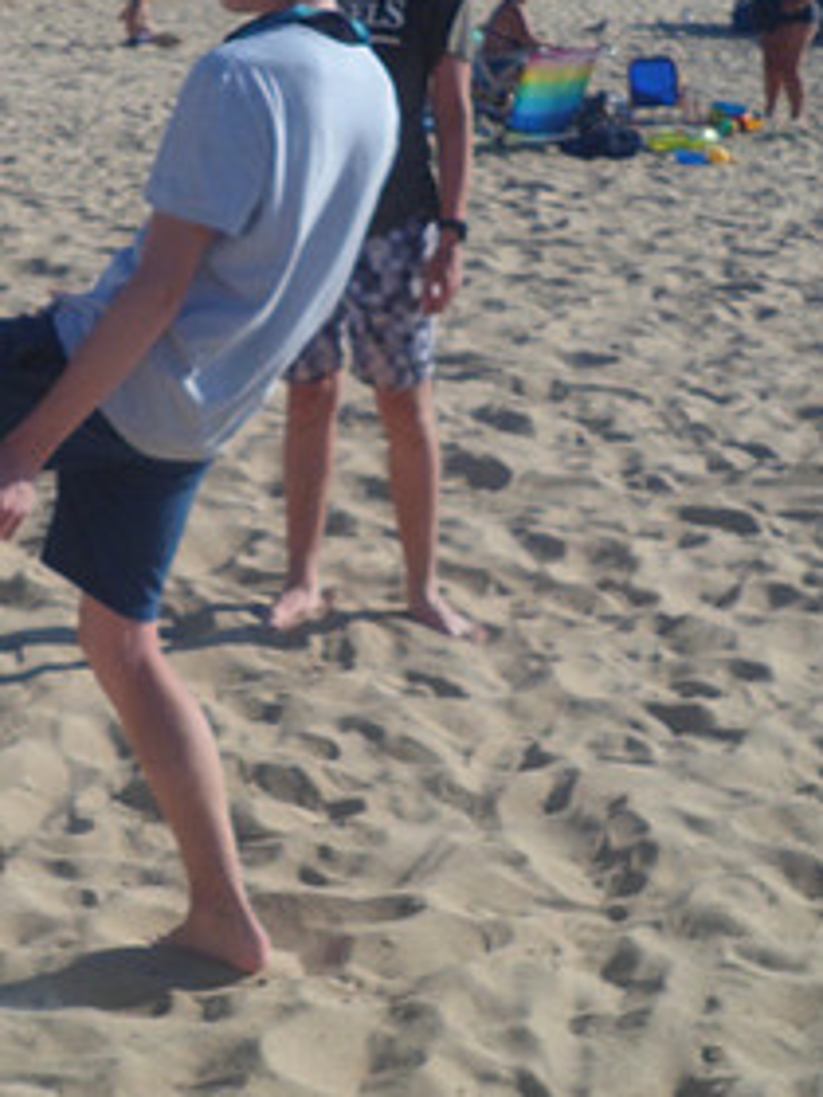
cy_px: 451
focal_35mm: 87
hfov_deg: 16.9
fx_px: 2758
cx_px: 257
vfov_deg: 22.5
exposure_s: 1/1000
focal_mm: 7.8
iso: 80
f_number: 4.2
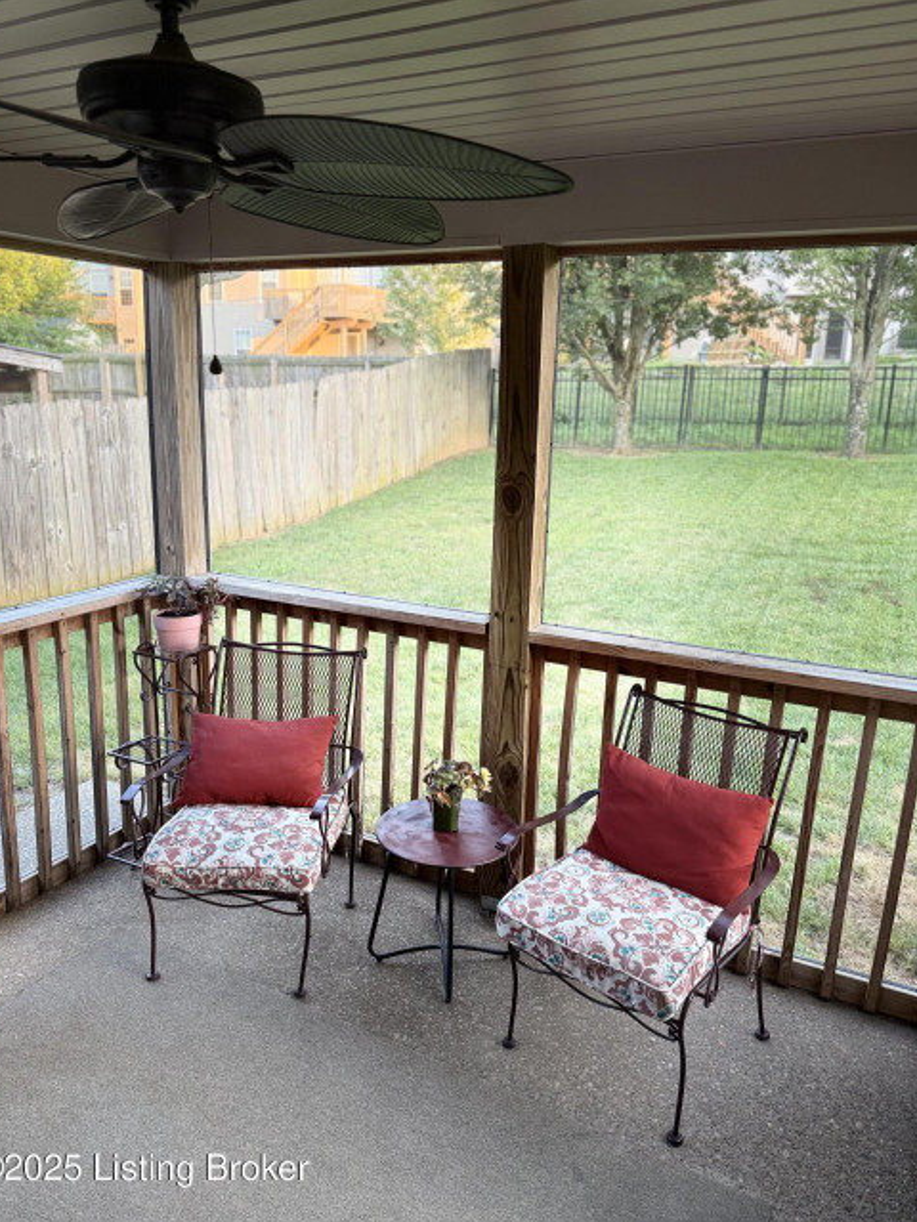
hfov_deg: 54.9
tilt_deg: -13.6
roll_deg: -1.7
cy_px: 589
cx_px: 451
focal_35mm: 25
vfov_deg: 69.4
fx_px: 883
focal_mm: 6.76
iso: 160
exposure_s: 1/121
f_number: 1.78
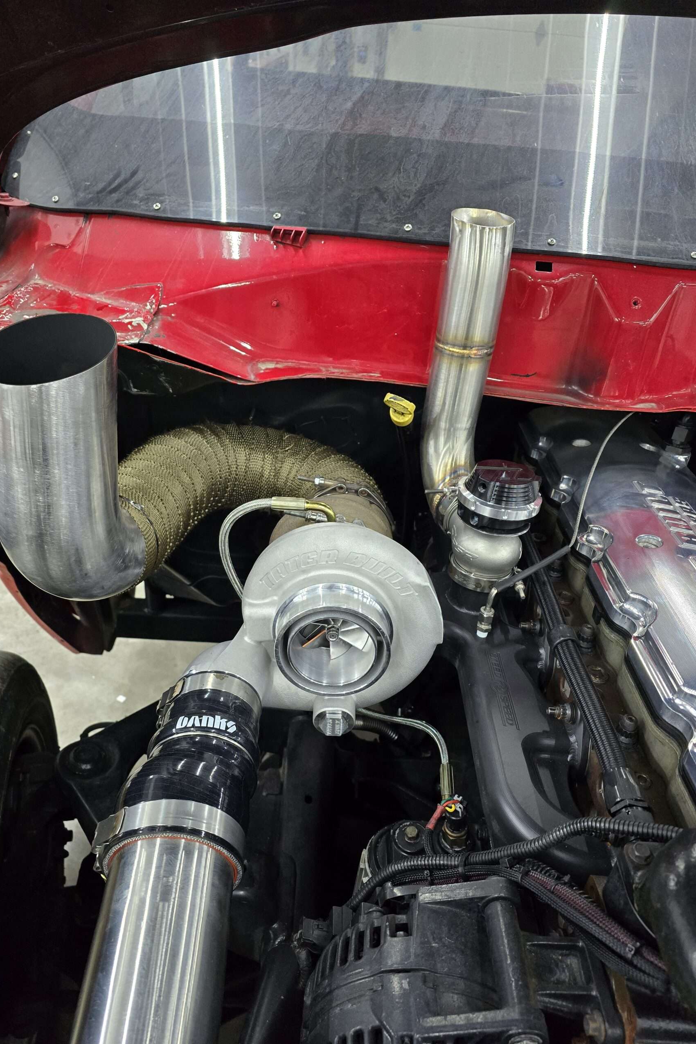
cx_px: 318
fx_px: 696
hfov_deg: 53.1
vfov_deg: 73.7
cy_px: 523
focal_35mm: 24
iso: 500
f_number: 1.7
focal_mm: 6.3
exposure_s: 1/120
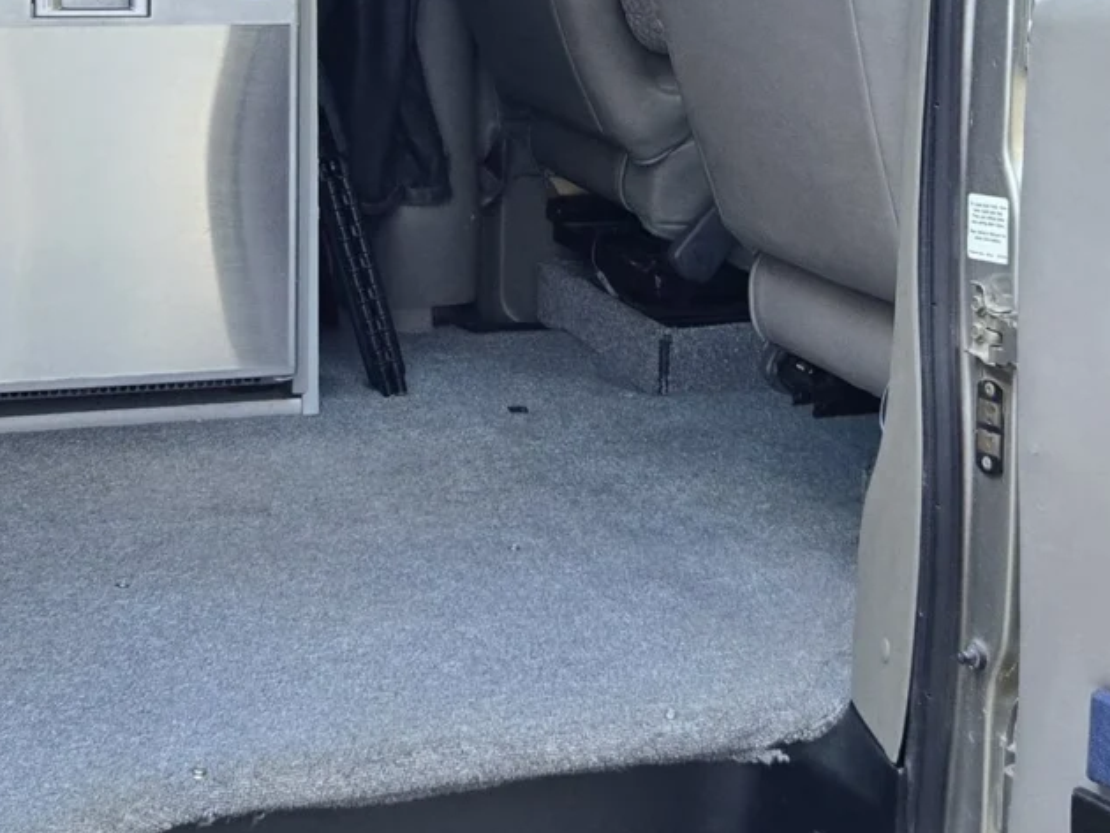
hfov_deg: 26.6
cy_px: 171
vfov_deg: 20.0
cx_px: 625
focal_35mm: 73
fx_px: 2342
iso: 200
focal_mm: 5.4
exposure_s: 1/180
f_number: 1.8
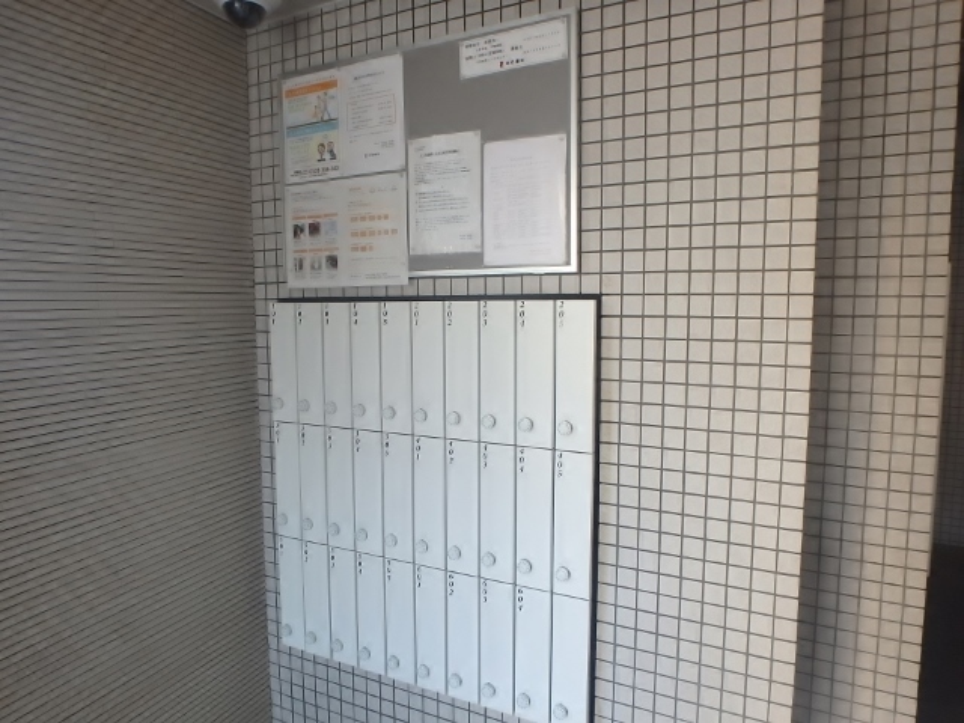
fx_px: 585
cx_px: 482
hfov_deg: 79.0
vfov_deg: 63.4
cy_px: 362
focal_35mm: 21
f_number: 3.5
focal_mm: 3.7
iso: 200
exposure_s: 1/40
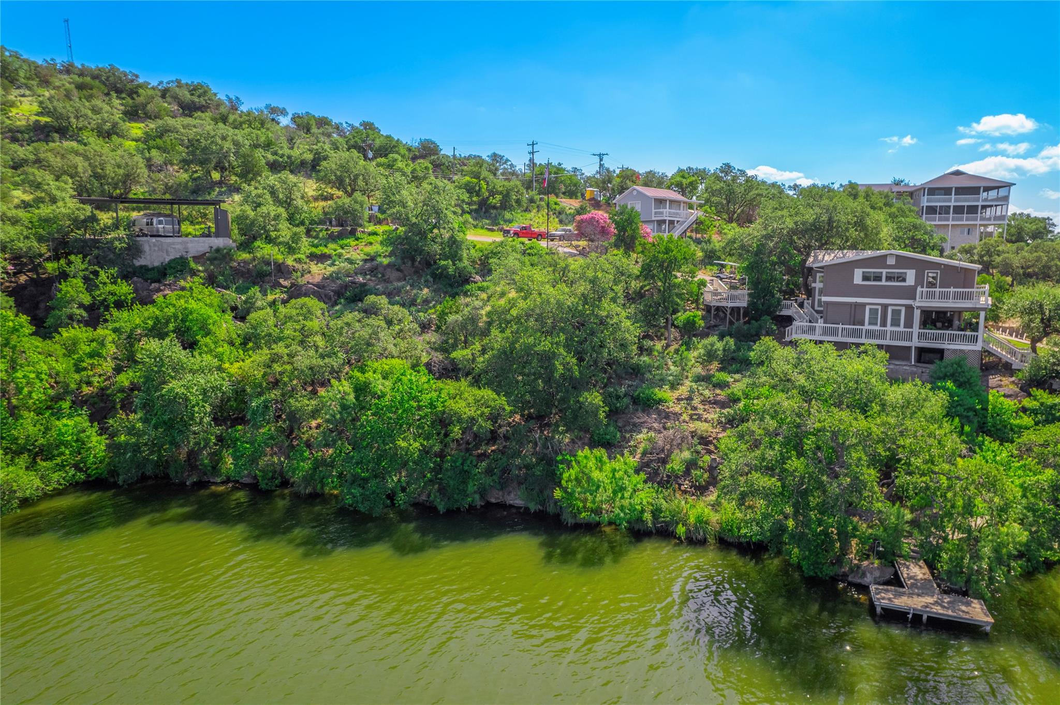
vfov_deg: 57.2
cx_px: 530
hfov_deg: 78.6
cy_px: 352
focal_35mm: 22
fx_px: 647
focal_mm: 8.38
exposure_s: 1/1500
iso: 100
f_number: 2.8
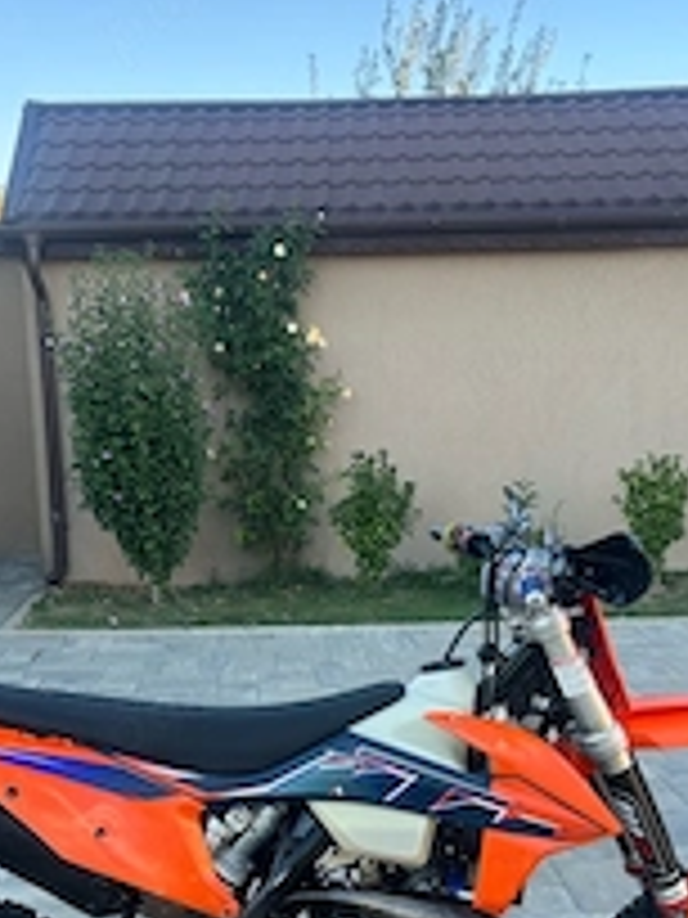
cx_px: 337
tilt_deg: -11.8
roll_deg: +1.5
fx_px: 1352
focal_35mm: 51
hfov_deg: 28.6
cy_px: 702
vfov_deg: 36.5
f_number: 1.5
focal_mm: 5.7
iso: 50
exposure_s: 1/311
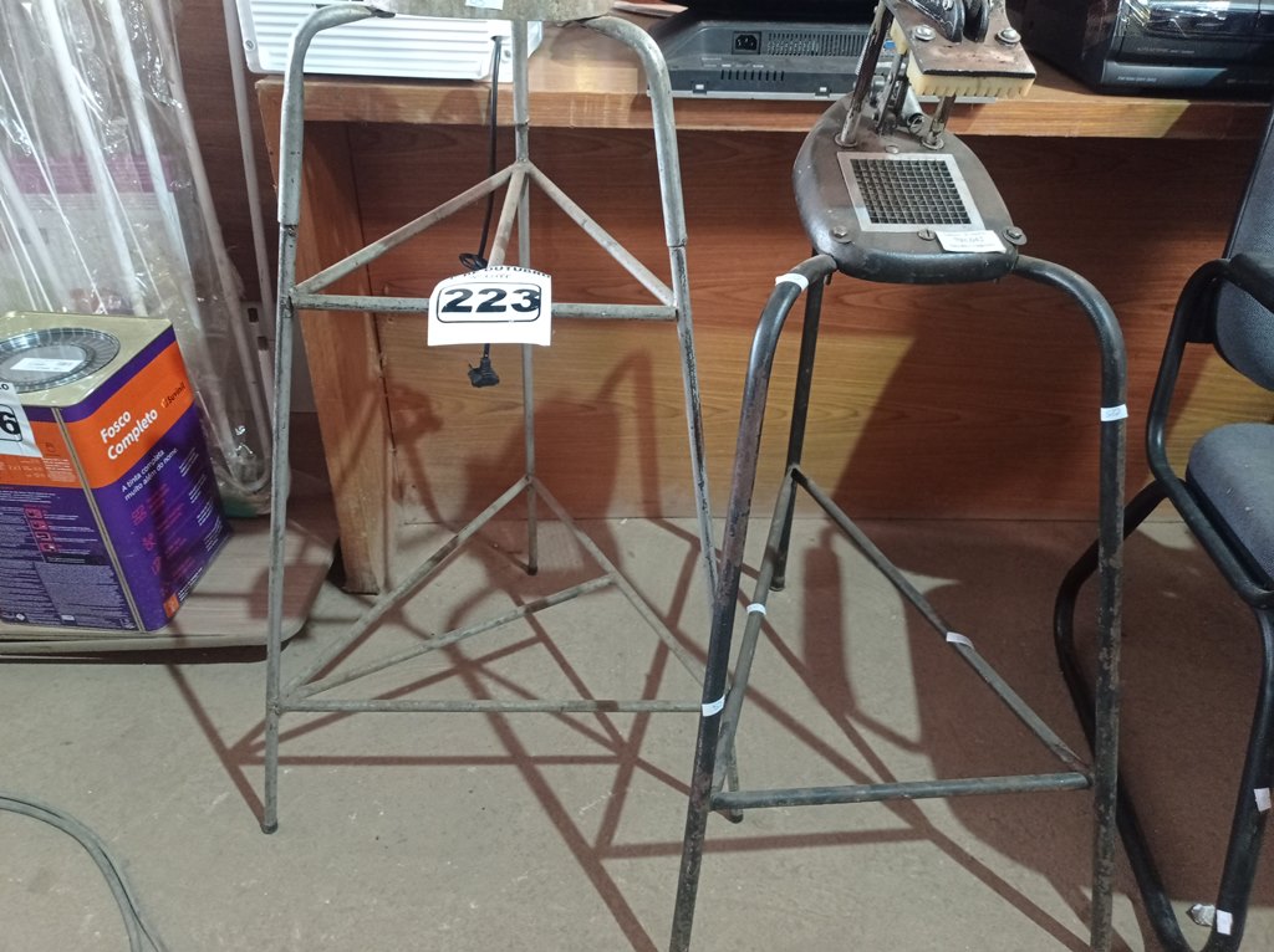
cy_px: 476
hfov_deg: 63.5
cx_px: 637
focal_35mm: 28
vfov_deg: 49.7
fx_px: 1030
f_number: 1.79
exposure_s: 1/24
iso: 716
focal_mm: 4.7
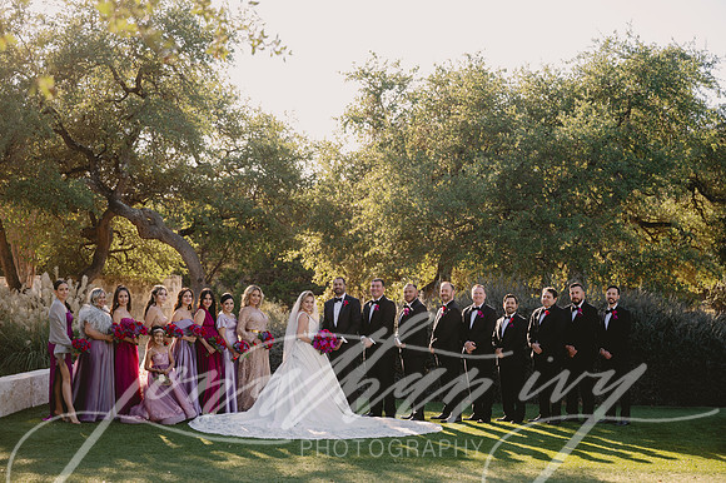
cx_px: 363
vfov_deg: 22.6
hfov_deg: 33.4
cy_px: 242
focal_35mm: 60
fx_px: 1209
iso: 100
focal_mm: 60
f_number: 3.5
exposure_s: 1/250
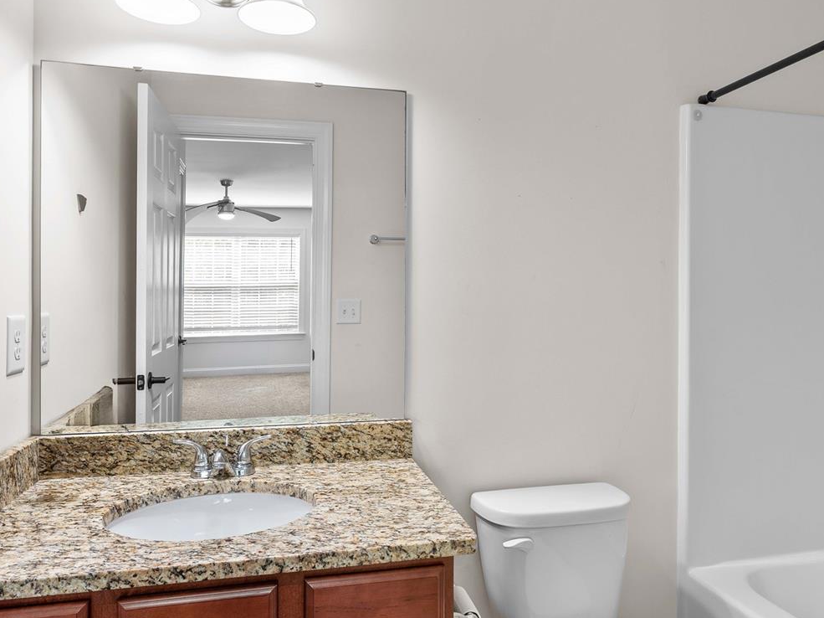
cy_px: 298
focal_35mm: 24
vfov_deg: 56.8
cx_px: 408
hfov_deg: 71.6
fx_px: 571
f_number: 8
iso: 100
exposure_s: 1/3
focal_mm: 16
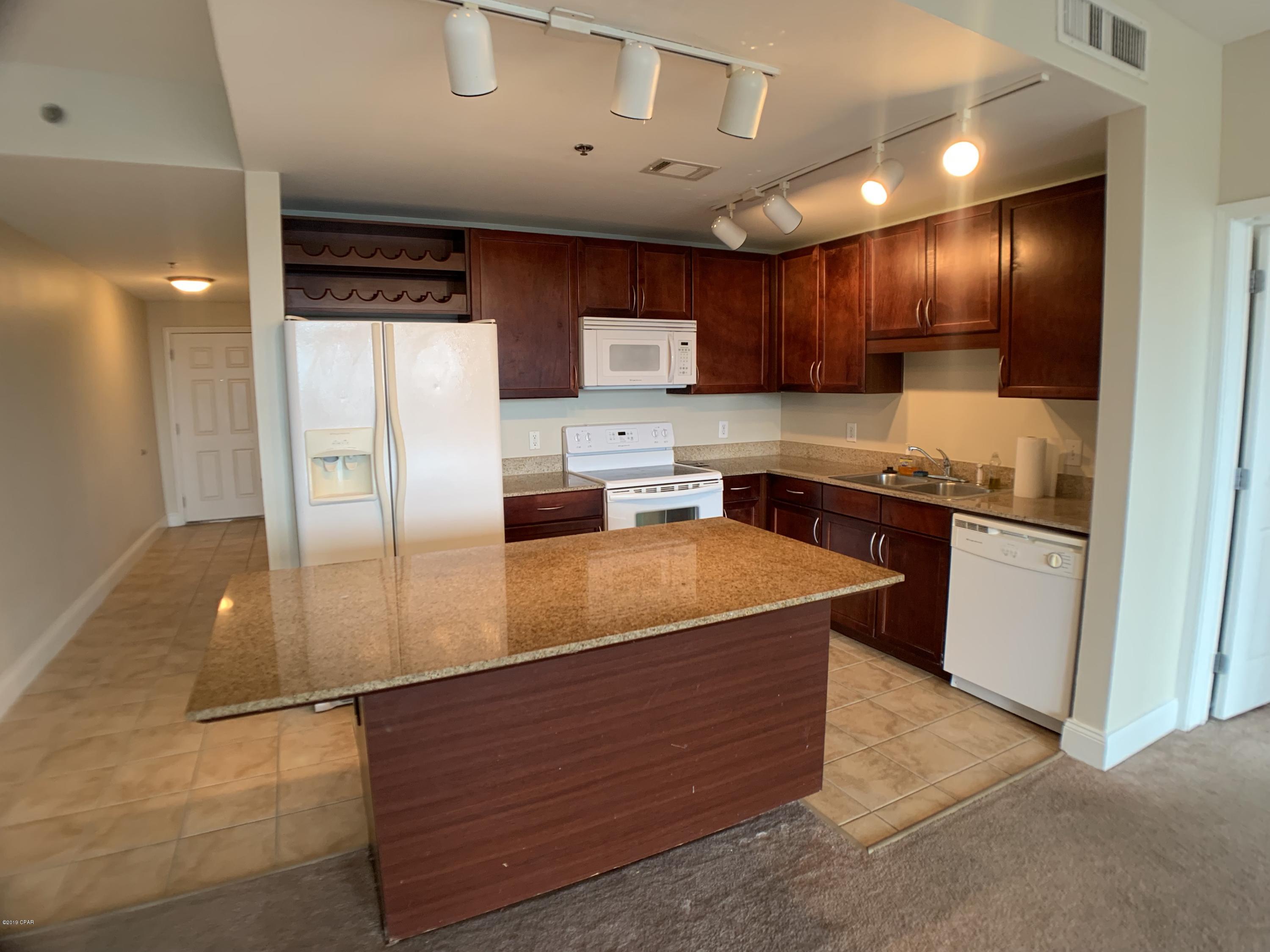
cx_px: 635
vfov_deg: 53.1
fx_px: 954
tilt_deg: -5.9
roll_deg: +0.2
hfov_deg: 67.3
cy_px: 476
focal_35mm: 26
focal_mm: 4.25
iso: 125
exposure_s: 1/60
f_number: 1.8
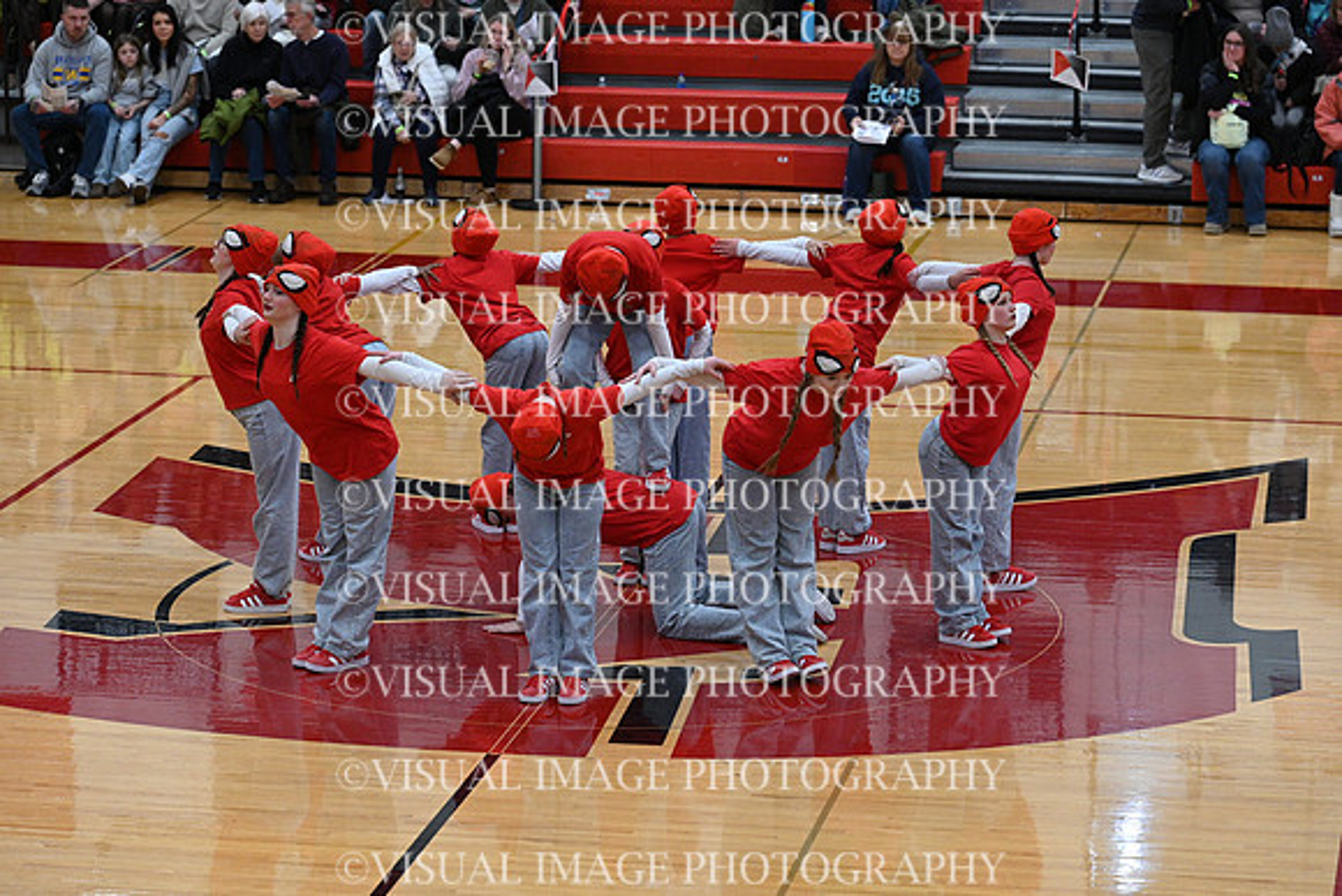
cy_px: 448
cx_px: 671
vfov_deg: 11.4
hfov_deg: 17.1
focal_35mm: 120
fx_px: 4474
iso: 4000
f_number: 4
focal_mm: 120
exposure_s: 1/400
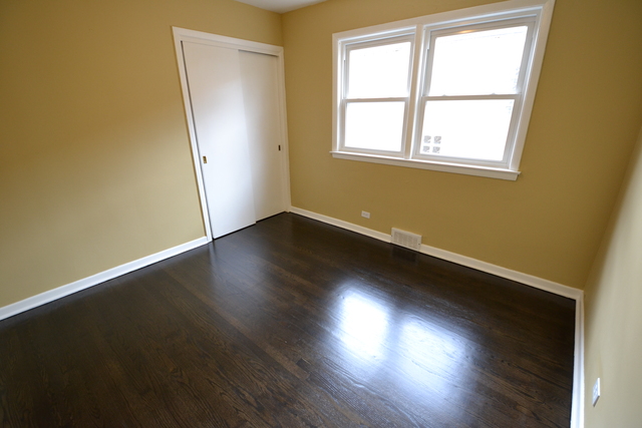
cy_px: 214
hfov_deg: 100.4
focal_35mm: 15
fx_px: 268
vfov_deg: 77.4
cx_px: 321
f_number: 3.5
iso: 800
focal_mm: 10
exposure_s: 1/60
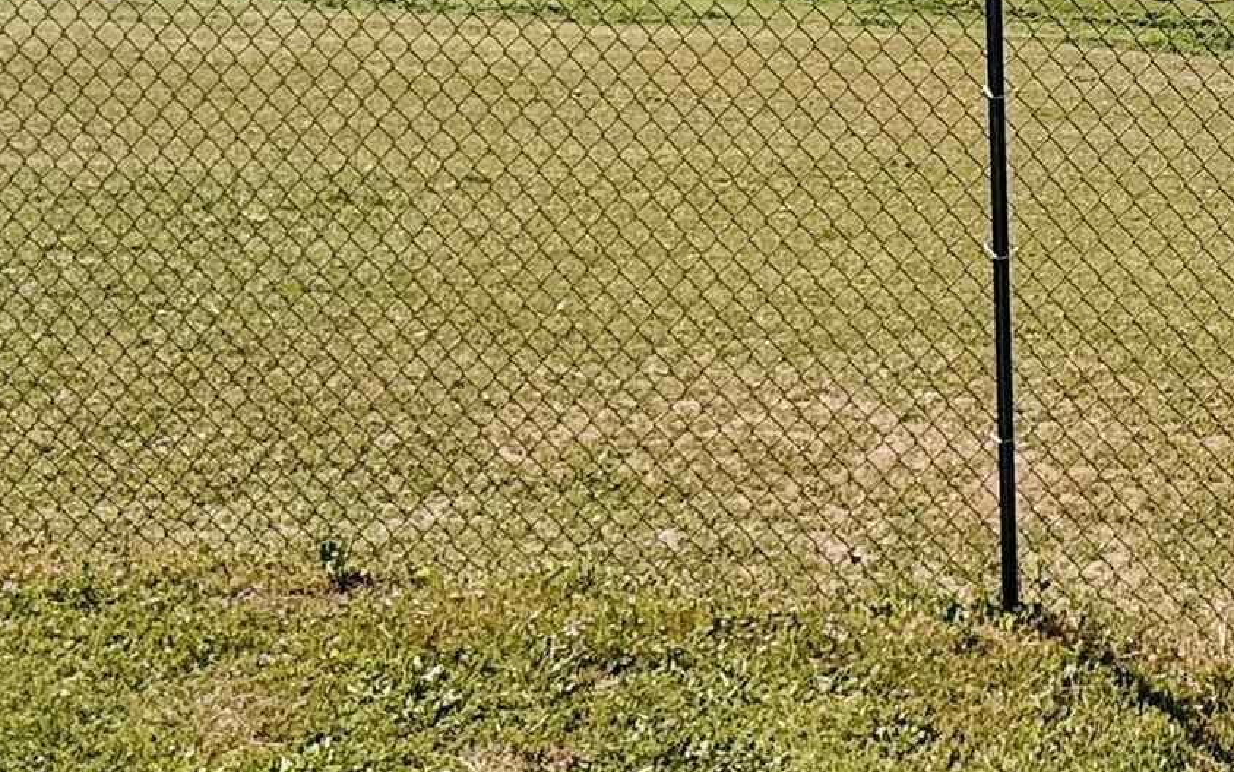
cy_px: -301
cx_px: 1228
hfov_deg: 34.2
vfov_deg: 21.2
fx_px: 1817
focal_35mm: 54
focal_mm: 2.22
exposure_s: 1/2976
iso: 50
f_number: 2.2
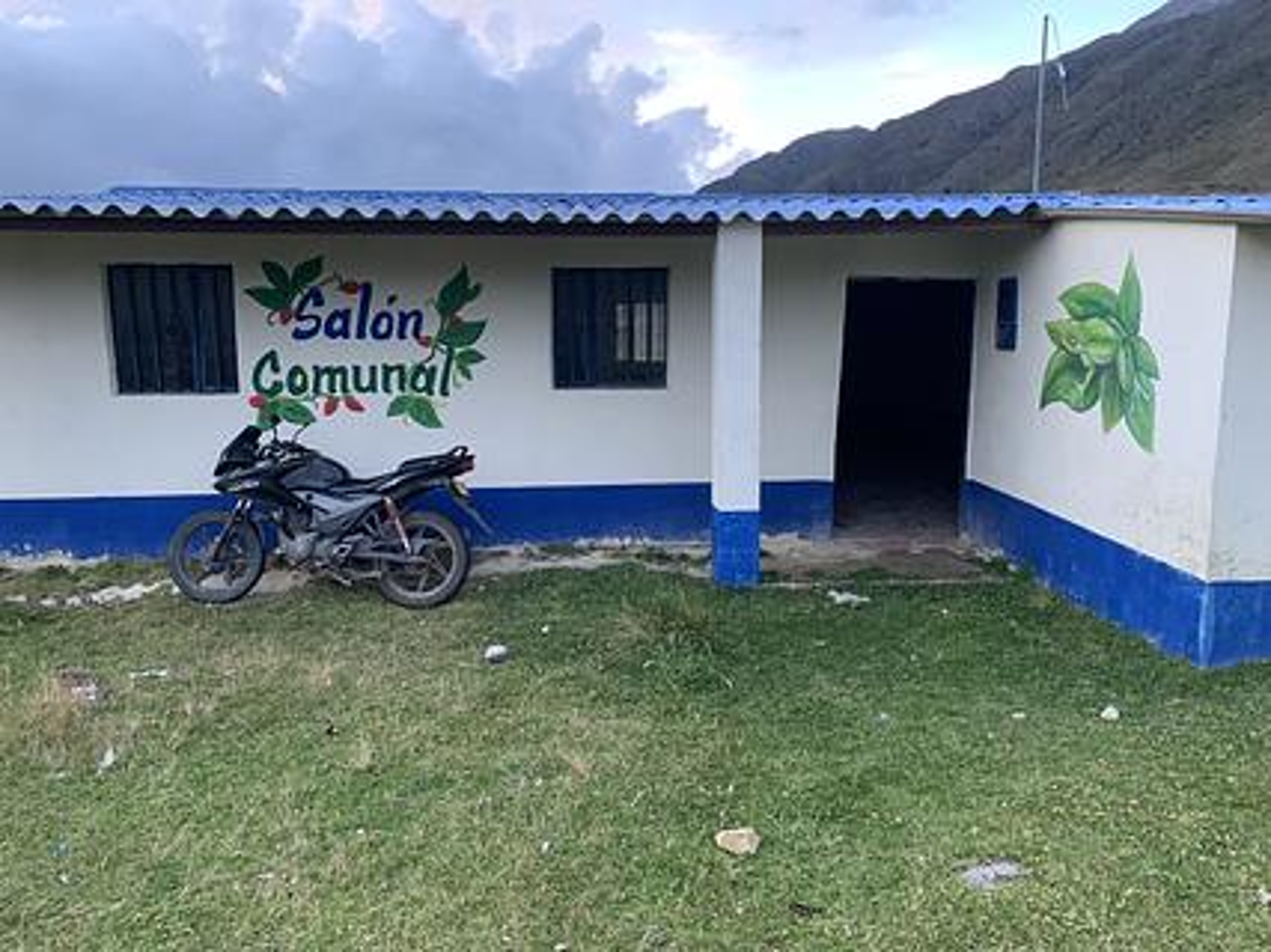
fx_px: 954
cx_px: 636
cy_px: 476
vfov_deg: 53.0
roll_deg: +1.2
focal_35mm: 26
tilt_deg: -9.5
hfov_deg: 67.3
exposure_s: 1/60
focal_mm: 4.25
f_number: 1.8
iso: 100
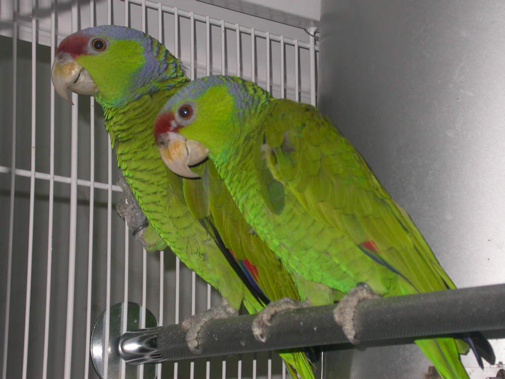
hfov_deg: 17.4
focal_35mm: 113
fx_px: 1649
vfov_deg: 13.1
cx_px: 252
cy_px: 190
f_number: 4.2
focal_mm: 23.5
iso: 100
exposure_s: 1/60.3
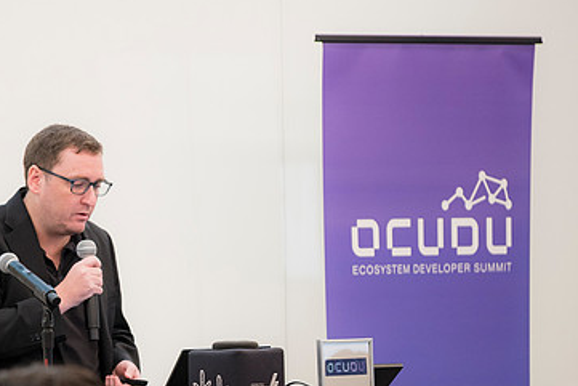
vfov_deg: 4.3
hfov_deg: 6.4
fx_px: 5156
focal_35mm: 321
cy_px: 286
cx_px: 226
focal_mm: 200
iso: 1000
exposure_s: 1/160
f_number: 2.8
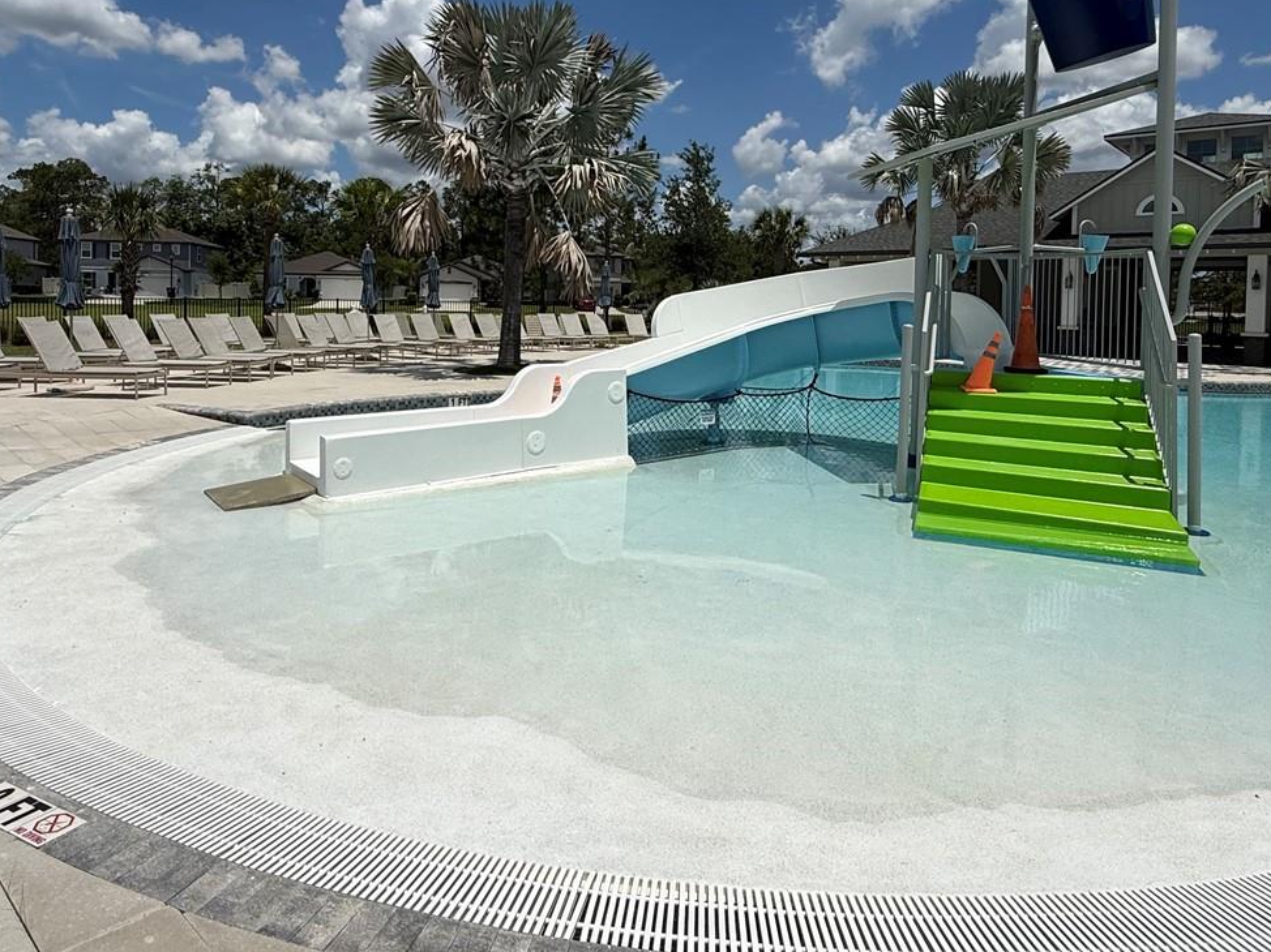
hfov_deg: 73.9
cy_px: 316
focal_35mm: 23
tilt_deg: +0.2
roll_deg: -0.8
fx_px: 844
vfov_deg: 57.5
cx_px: 619
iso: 40
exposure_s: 1/5618
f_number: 2.2
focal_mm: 2.22
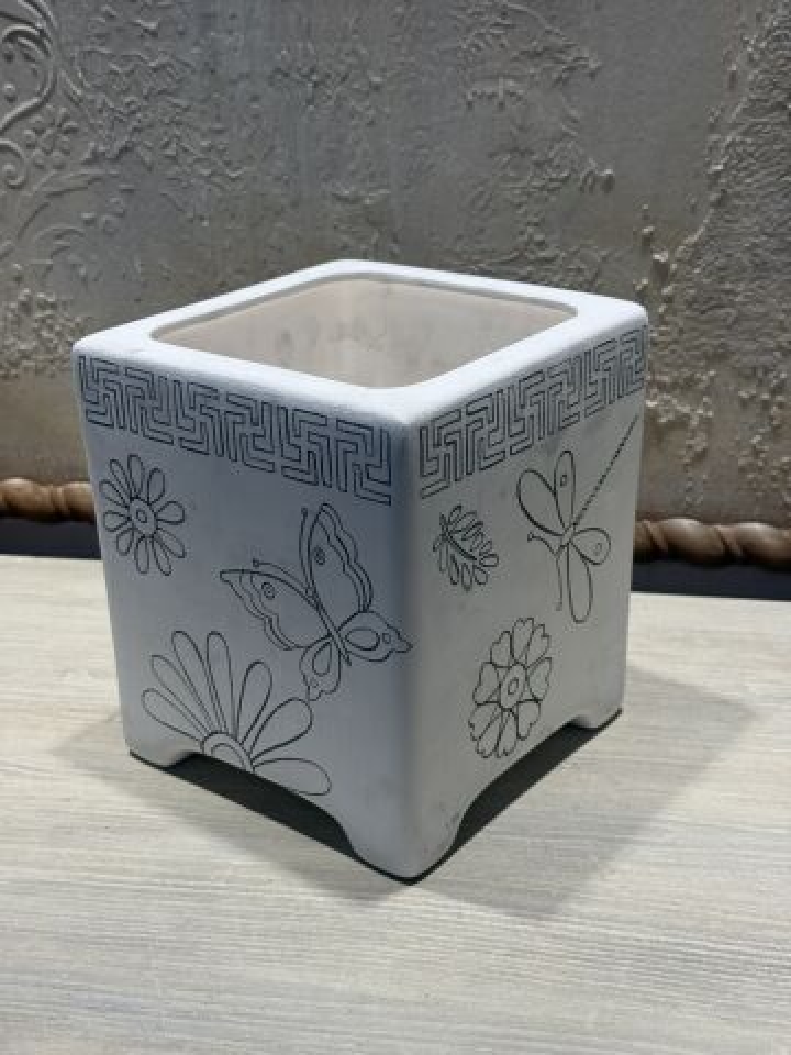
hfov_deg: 30.3
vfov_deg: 39.7
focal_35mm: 48
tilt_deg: -22.4
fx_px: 1462
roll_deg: +0.4
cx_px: 396
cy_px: 528
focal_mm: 6.76
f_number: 1.78
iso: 64
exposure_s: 1/437
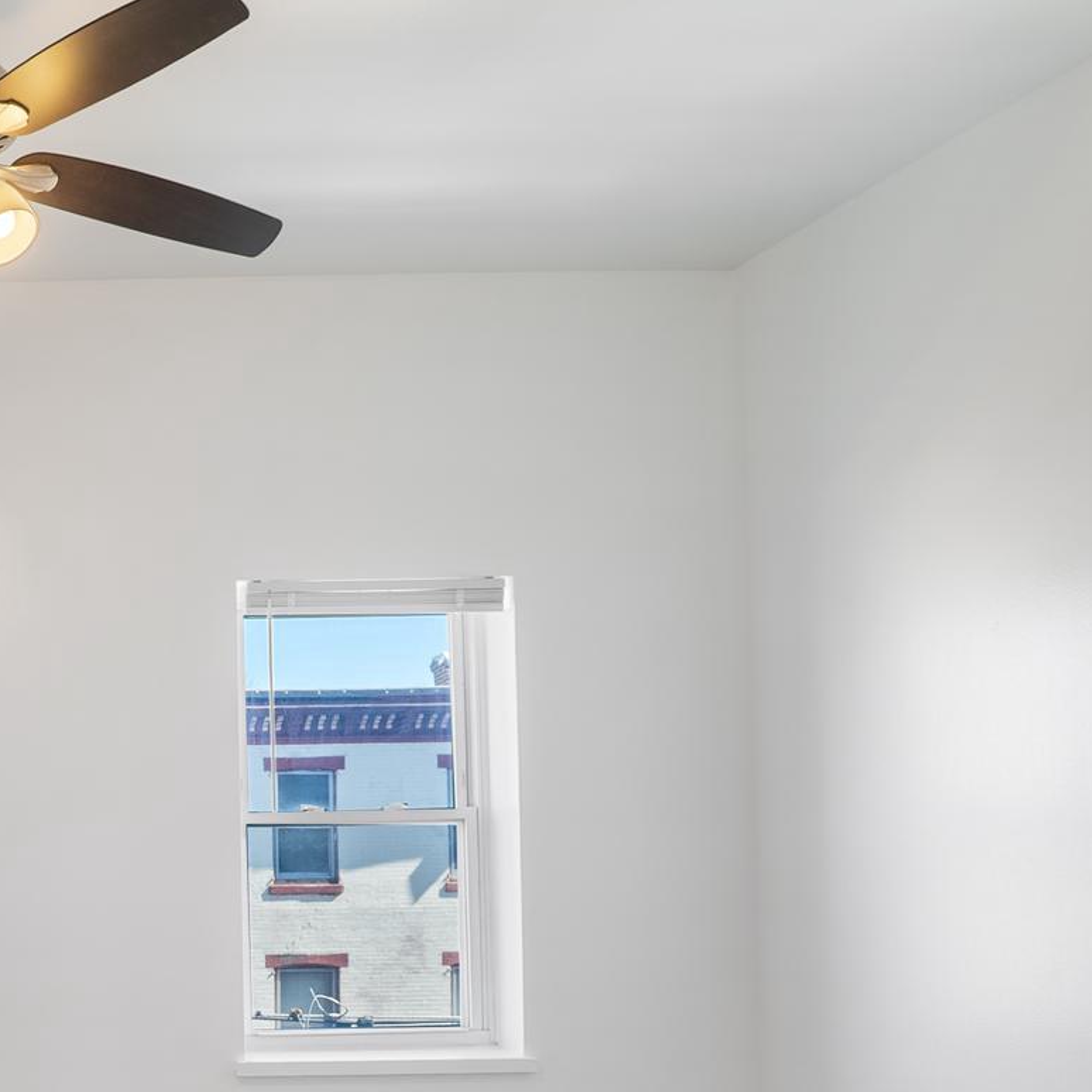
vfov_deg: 44.8
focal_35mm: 36
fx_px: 1285
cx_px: -96
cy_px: 795
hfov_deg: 38.5
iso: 125
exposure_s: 1/15
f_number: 4.5
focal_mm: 16
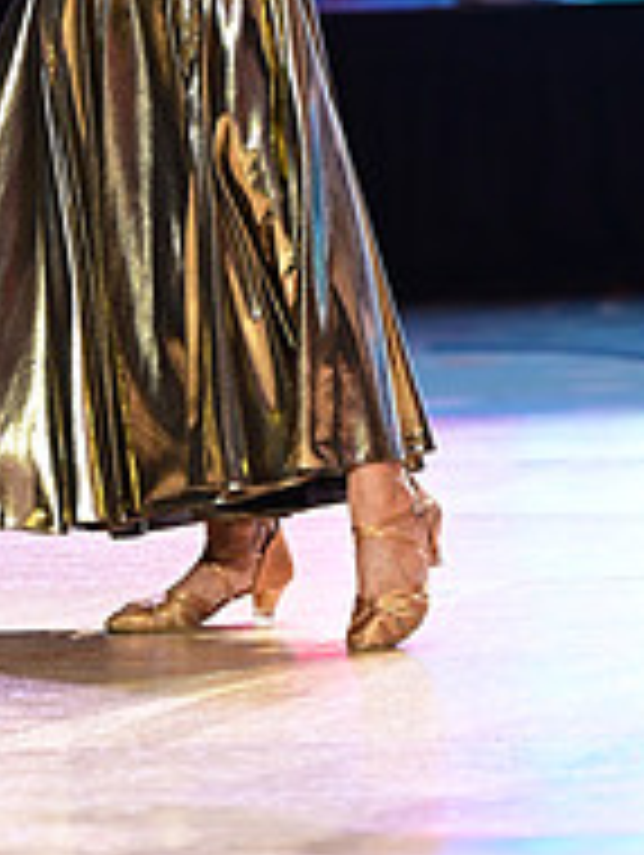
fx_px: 11608
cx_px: 536
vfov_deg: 4.2
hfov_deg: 3.2
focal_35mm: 469
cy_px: -158
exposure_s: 1/200
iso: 1250
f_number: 2.8
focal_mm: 160
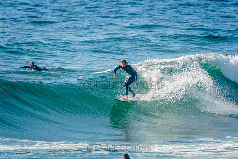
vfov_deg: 2.3
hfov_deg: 3.4
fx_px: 3967
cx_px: 119
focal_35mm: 600
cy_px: 80
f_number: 5.6
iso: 250
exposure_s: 1/1250
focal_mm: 400
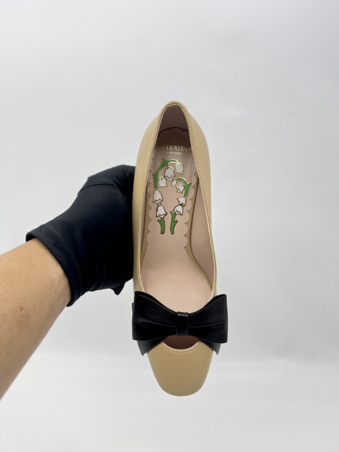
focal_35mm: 26
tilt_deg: -13.4
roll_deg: +0.6
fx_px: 339
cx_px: 170
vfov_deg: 67.3
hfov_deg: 53.1
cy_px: 226
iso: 32
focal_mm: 5.7
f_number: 1.5
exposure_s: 1/115
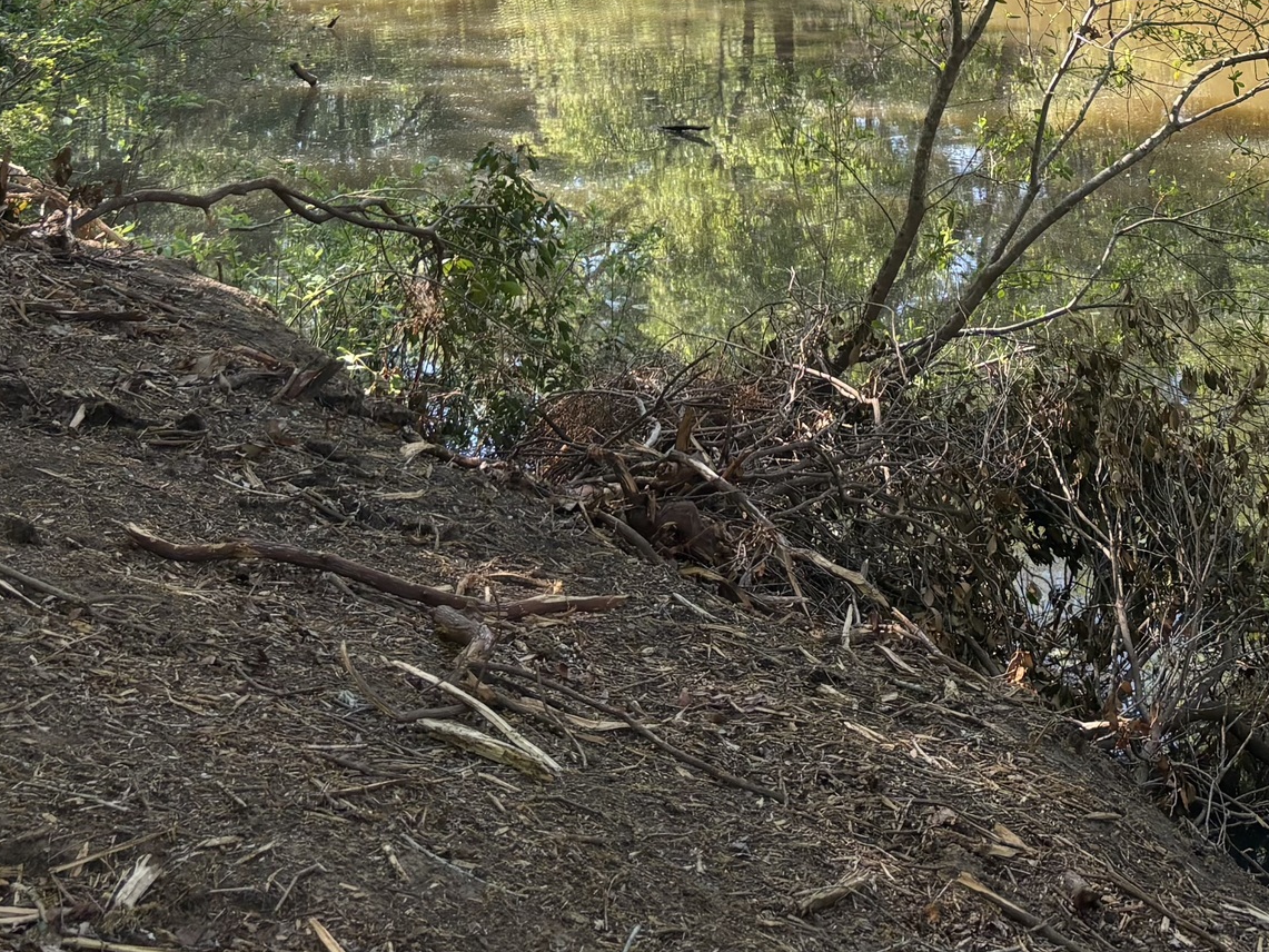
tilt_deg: -1.3
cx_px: 703
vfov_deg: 19.3
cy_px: -310
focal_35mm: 70
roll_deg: +2.3
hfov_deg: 27.8
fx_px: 2566
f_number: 1.6
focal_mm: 5.96
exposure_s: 1/662
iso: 50
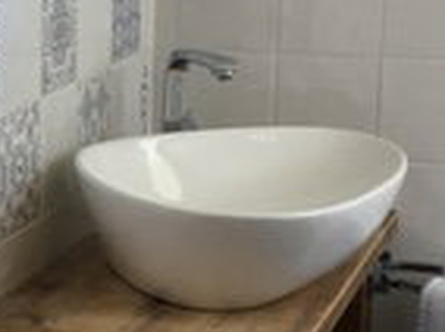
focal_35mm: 131
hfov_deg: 14.8
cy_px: 216
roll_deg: +0.5
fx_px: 1681
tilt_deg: -13.5
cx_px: -19
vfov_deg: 11.3
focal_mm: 4.15
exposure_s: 1/33
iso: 80
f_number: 2.2
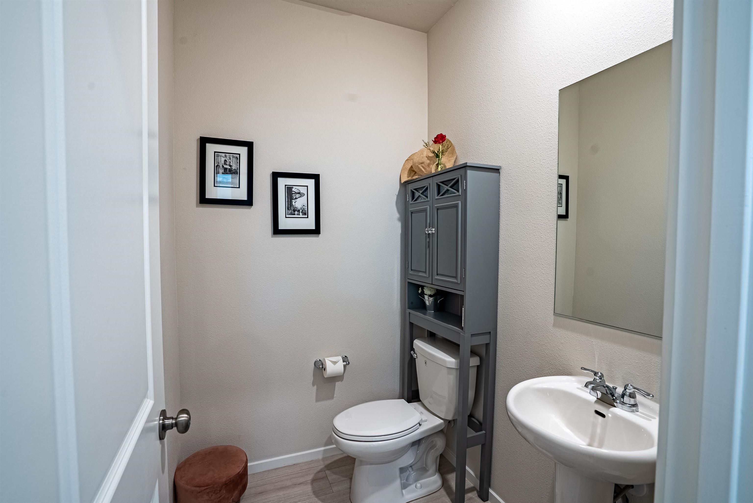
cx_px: 376
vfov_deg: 73.8
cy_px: 252
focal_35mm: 16
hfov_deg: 96.7
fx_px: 335
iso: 400
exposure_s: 1/125
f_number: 8
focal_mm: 16
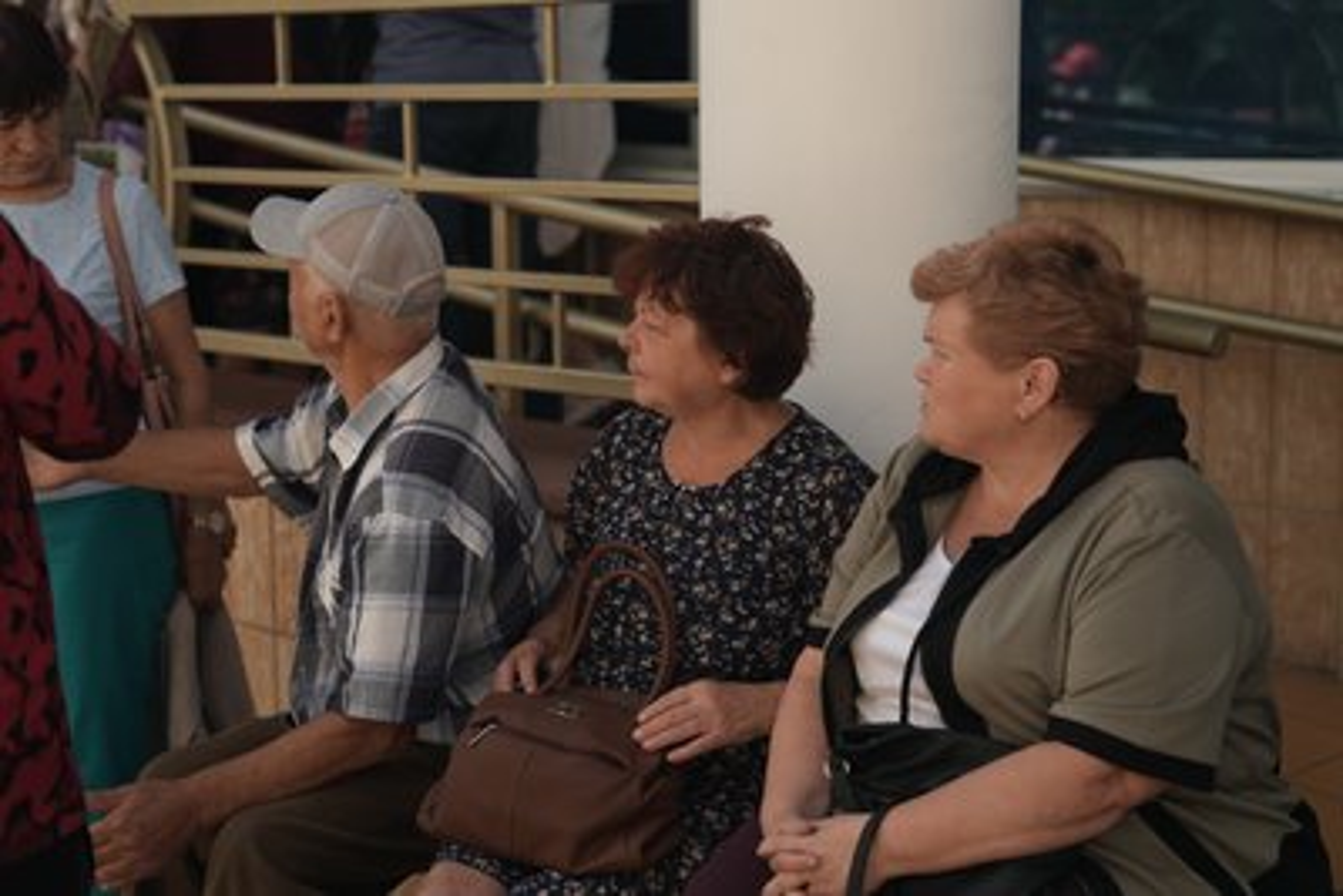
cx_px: 672
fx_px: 2612
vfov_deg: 19.5
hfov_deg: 28.8
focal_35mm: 70
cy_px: 448
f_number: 3.2
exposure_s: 1/125
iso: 125
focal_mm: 70
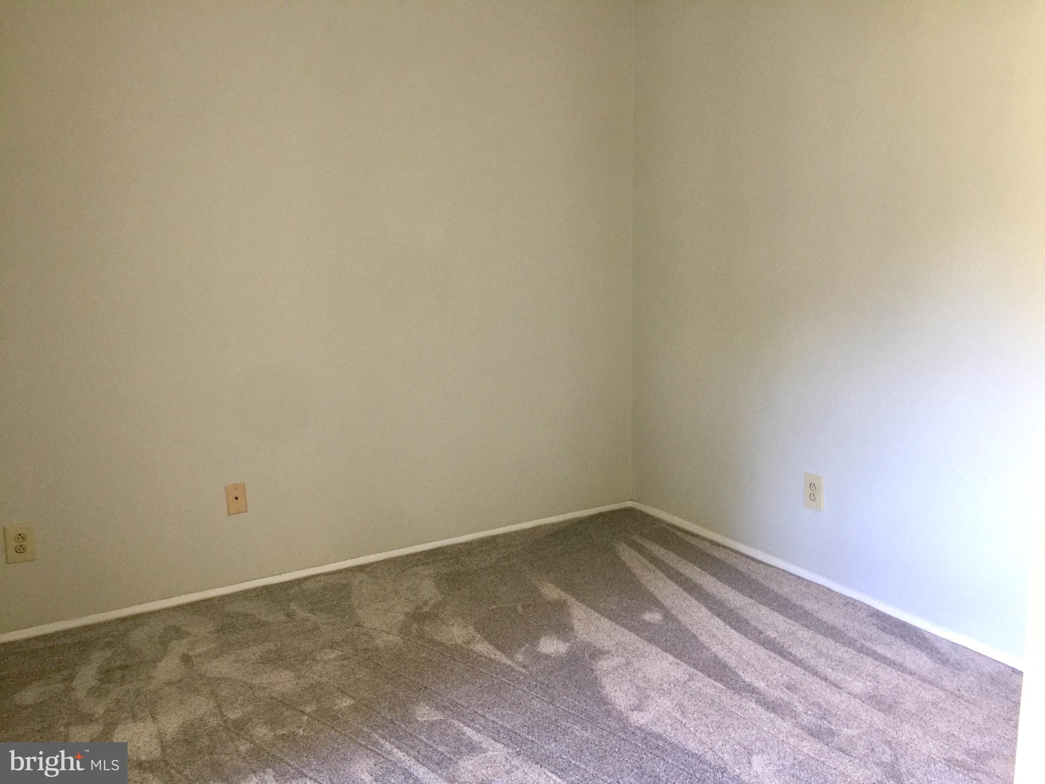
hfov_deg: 61.7
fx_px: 875
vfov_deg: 48.2
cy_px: 392
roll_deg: +1.1
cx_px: 522
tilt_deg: -9.5
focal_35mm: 29
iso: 80
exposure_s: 1/15
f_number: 2.2
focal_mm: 4.15
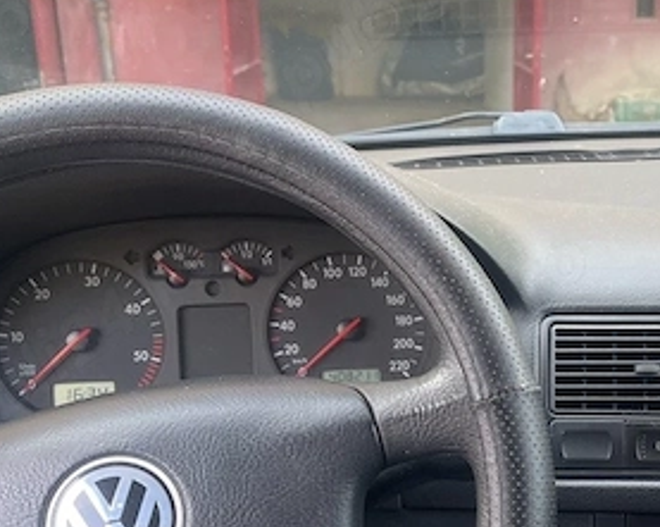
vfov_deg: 27.3
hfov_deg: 33.2
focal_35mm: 55
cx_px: 527
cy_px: 367
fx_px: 1073
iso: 80
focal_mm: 4.2
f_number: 1.6
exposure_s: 1/121
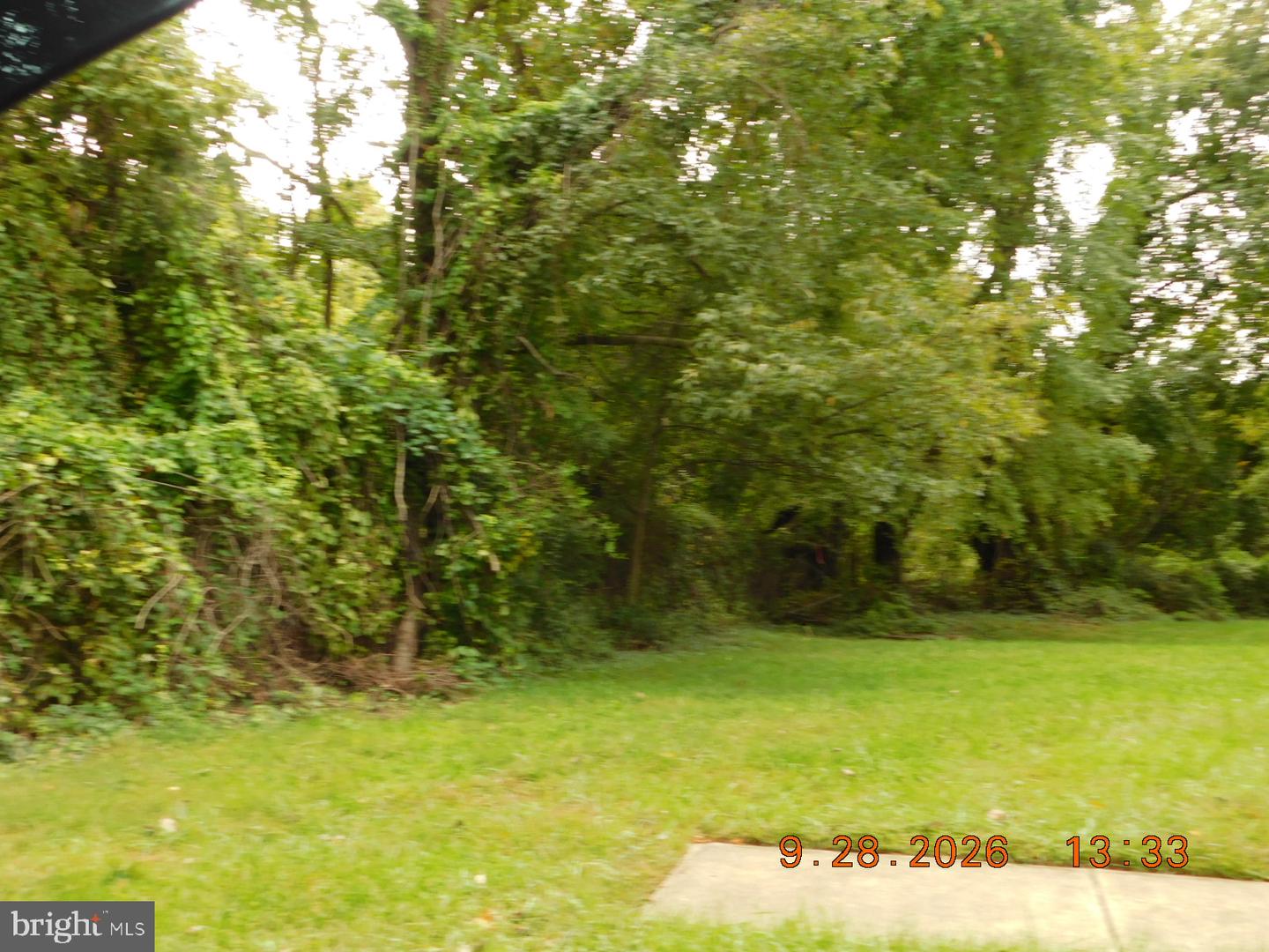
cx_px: 634
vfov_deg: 39.7
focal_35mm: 36
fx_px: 1320
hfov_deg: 51.4
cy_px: 476
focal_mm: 6.3
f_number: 3.5
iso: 125
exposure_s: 1/100
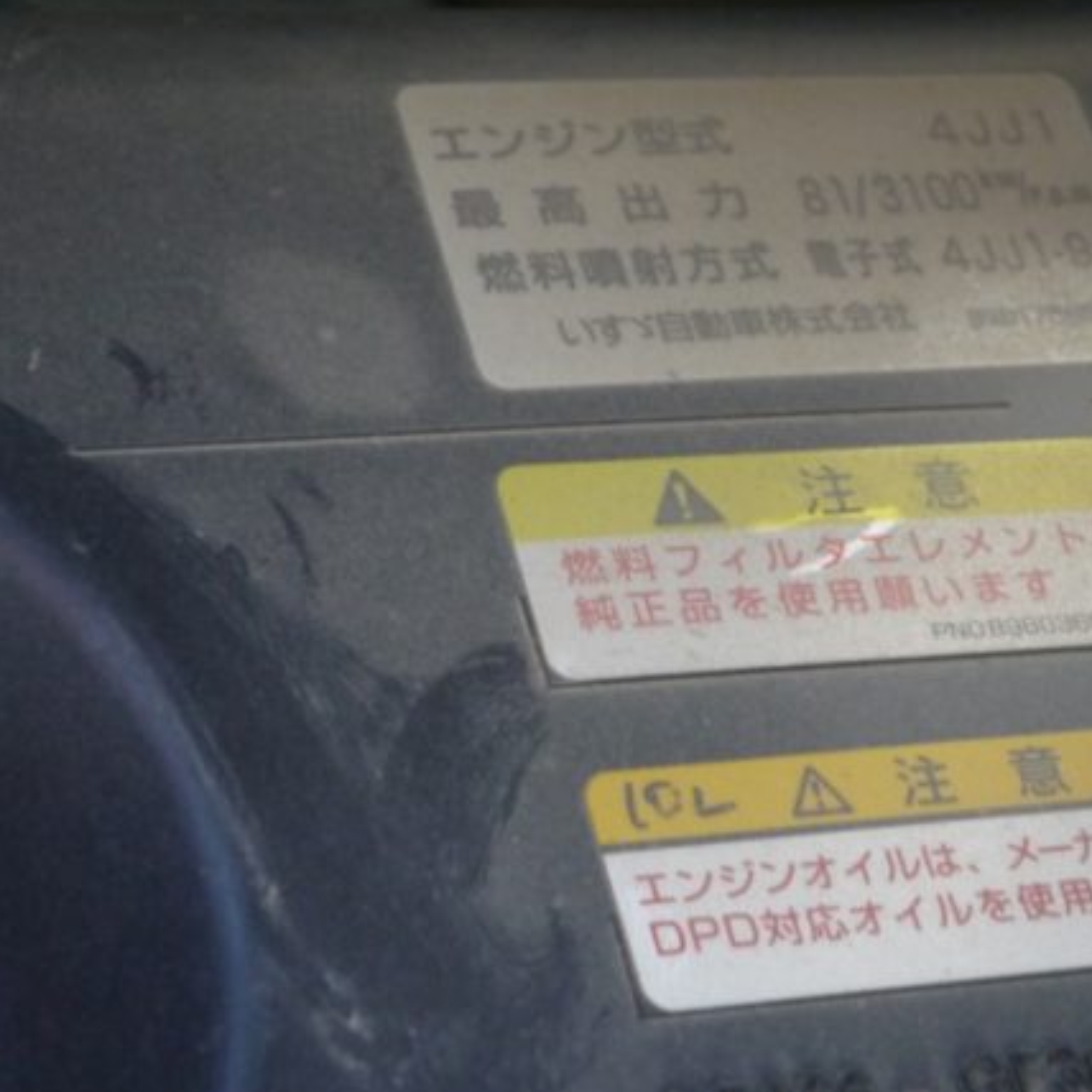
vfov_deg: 15.7
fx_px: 3962
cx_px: 572
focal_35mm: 111
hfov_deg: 15.7
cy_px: 600
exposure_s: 1/100
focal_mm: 42
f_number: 5.6
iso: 1600
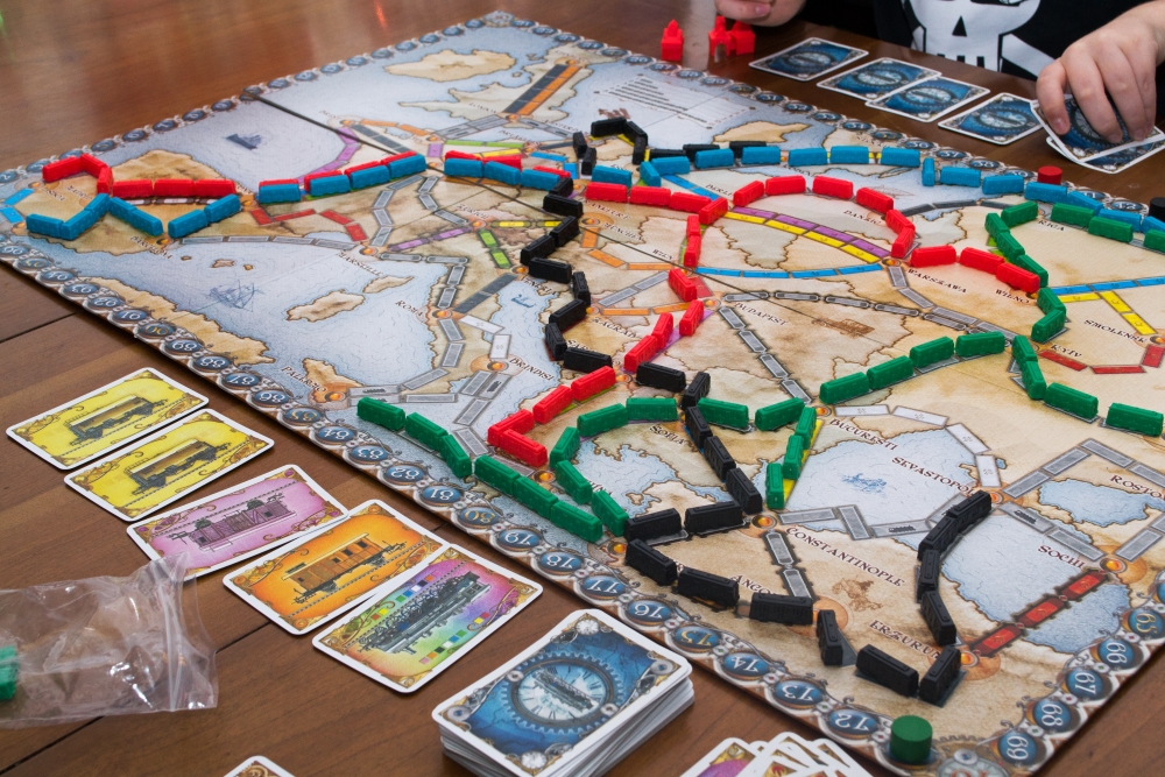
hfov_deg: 38.9
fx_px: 1651
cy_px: 388
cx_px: 582
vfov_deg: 26.5
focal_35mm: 51
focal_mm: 34
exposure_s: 1/200
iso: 400
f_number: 10
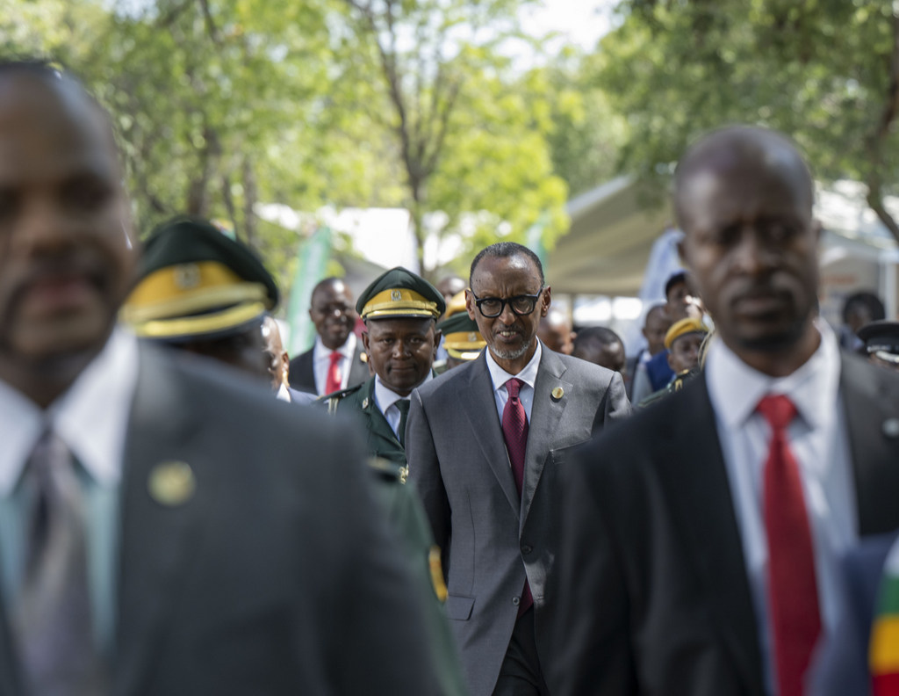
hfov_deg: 12.3
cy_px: 305
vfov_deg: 9.5
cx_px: 567
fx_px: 4172
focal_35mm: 159
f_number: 3.5
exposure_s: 1/250
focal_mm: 101
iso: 160
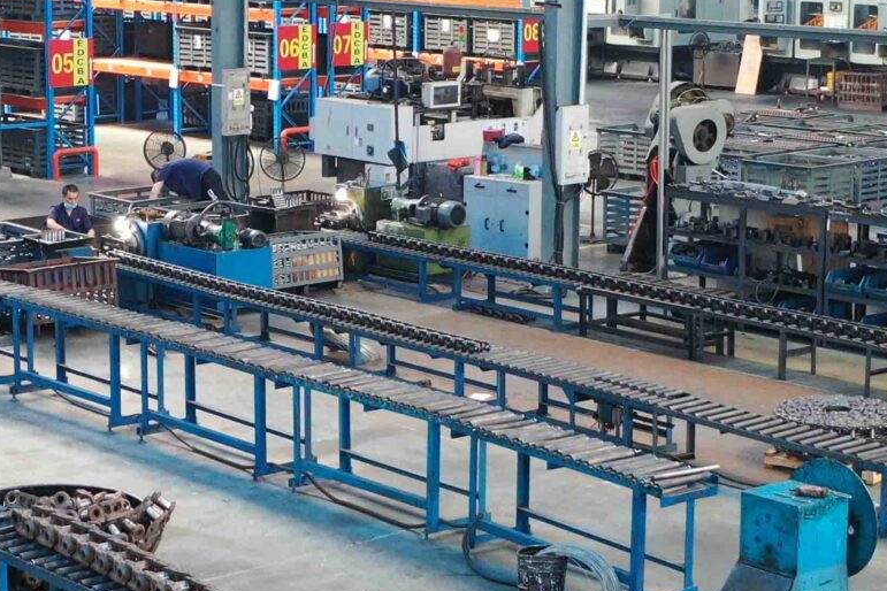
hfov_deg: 21.8
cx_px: 251
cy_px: 254
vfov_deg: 14.7
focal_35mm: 93
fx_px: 2291
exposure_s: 1/25
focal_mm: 10.26
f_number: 2.8
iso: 400
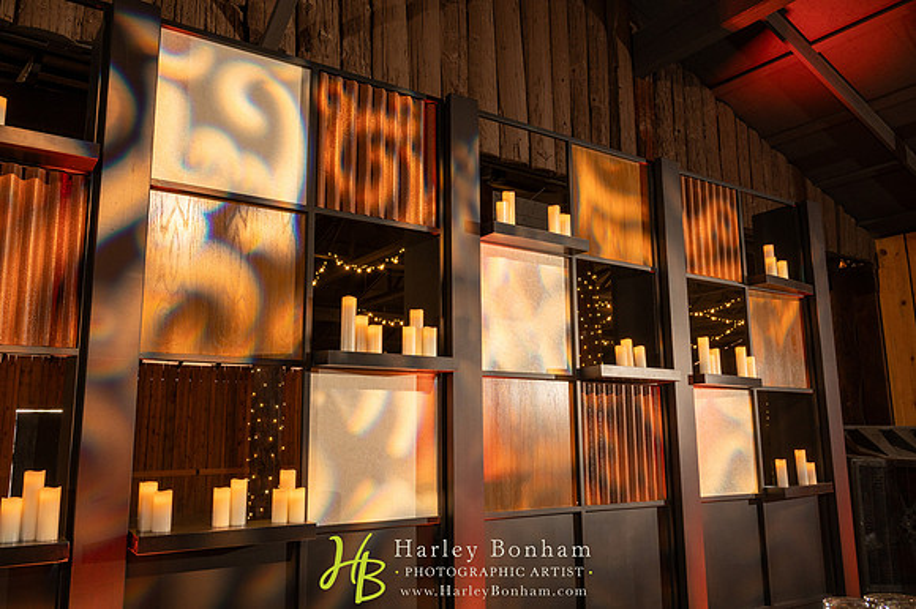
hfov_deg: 63.7
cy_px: 304
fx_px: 737
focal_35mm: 29
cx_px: 458
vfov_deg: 44.9
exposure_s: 1/30
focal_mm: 29
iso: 800
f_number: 9
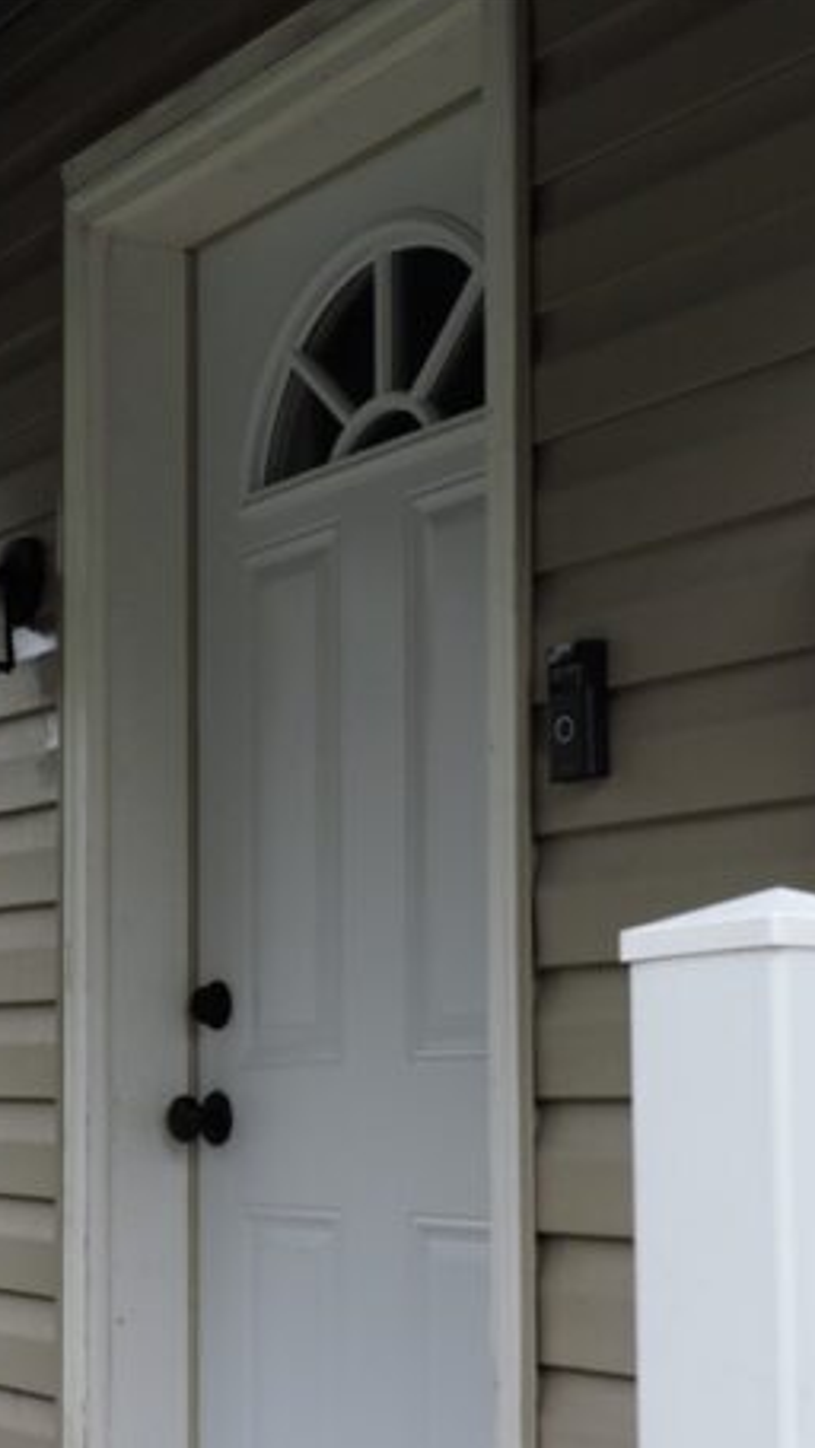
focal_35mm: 67
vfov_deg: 31.2
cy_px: 936
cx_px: -41
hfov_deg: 17.5
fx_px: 2574
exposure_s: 1/640
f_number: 3.3
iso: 100
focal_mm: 6.2
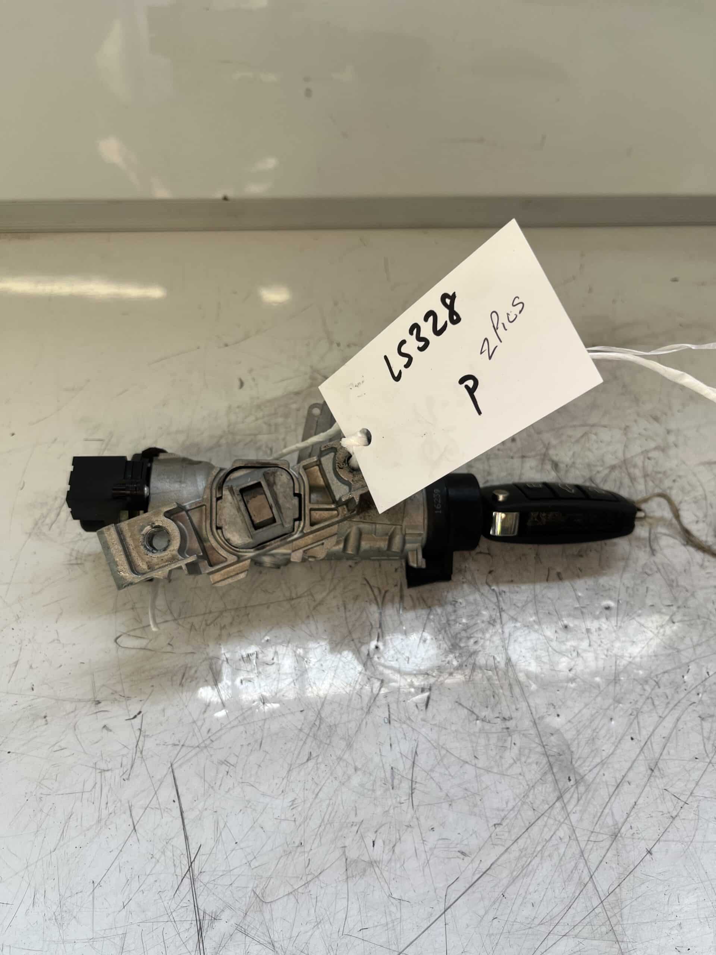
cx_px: 358
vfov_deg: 67.3
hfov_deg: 53.1
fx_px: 717
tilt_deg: -53.2
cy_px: 478
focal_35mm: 26
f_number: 1.6
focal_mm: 5.1
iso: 40
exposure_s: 1/122
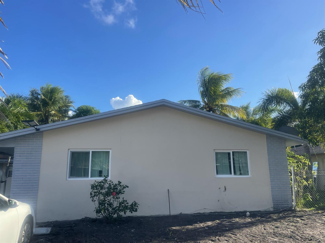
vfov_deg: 54.9
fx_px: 235
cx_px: 162
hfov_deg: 69.4
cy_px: 122
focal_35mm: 25
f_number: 1.6
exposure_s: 1/2336
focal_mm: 5.1
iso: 32
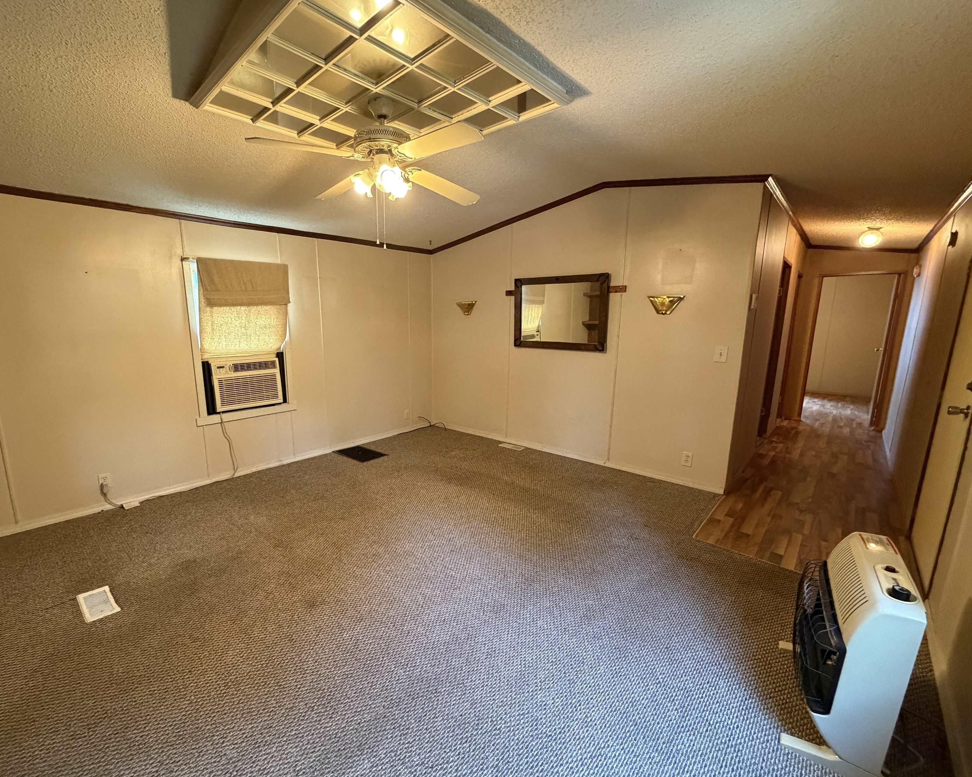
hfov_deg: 96.6
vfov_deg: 84.0
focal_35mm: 15
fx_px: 431
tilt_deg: -11.2
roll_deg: +0.0
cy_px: 397
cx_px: 448
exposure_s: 1/60
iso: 640
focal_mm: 2.22
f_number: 2.2
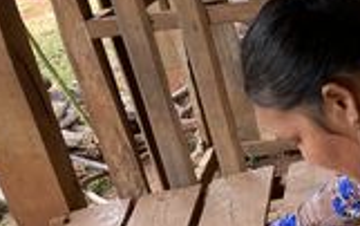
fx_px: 904
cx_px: 532
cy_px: 368
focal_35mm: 92
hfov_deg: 19.7
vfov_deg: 13.2
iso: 80
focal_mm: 3.99
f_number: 1.8
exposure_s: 1/121
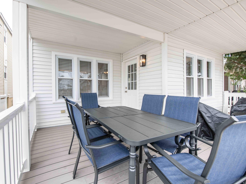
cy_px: 92
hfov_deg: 95.7
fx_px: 110
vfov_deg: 79.8
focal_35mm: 16
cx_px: 107
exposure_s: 1/100
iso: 280
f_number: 7.1
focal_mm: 14
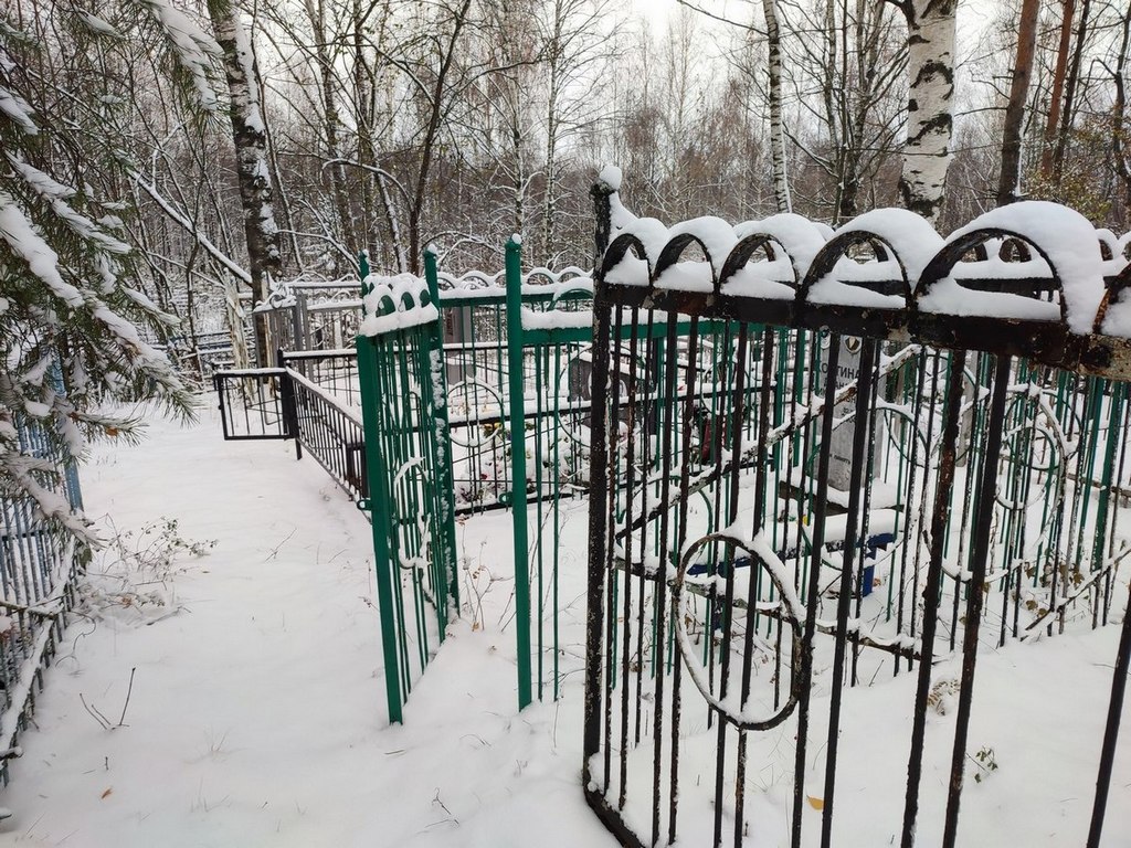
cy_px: 424
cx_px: 566
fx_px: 817
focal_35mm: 25
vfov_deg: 54.9
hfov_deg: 69.4
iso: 69
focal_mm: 6.04
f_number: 1.9
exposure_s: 1/100
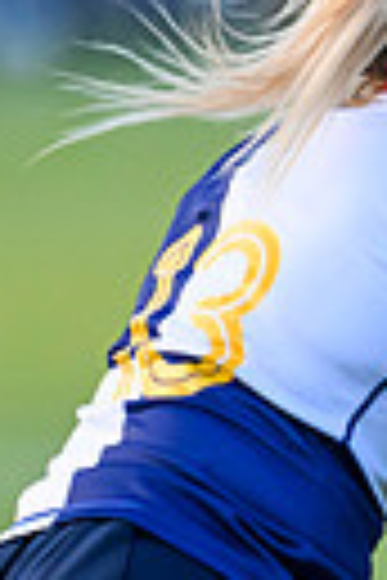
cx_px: 1599
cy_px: 556
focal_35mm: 2391
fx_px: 38552
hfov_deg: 0.6
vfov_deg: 0.9
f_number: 3.2
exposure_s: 1/2000
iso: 1600
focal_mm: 400
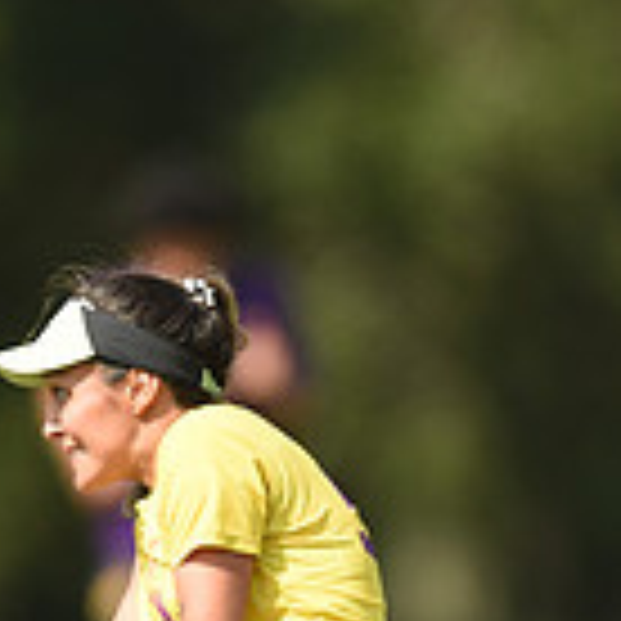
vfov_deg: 1.2
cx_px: 189
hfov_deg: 1.2
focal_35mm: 1429
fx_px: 29004
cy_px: 644
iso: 160
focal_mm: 400
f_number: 2.8
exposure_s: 1/2000
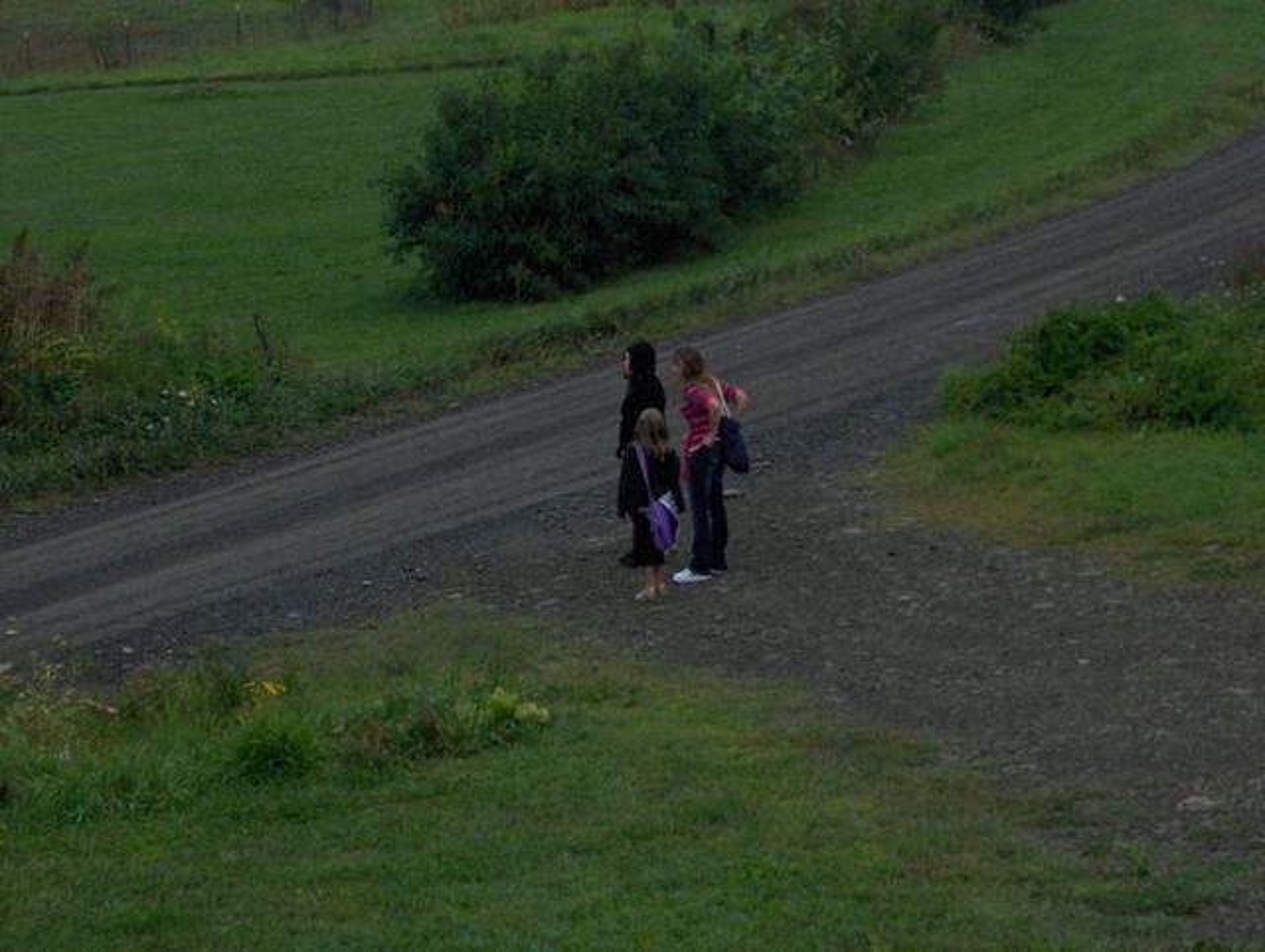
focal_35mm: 122
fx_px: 4465
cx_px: 632
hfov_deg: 16.1
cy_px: 476
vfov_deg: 12.2
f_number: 4.2
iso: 112
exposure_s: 1/150
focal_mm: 19.6
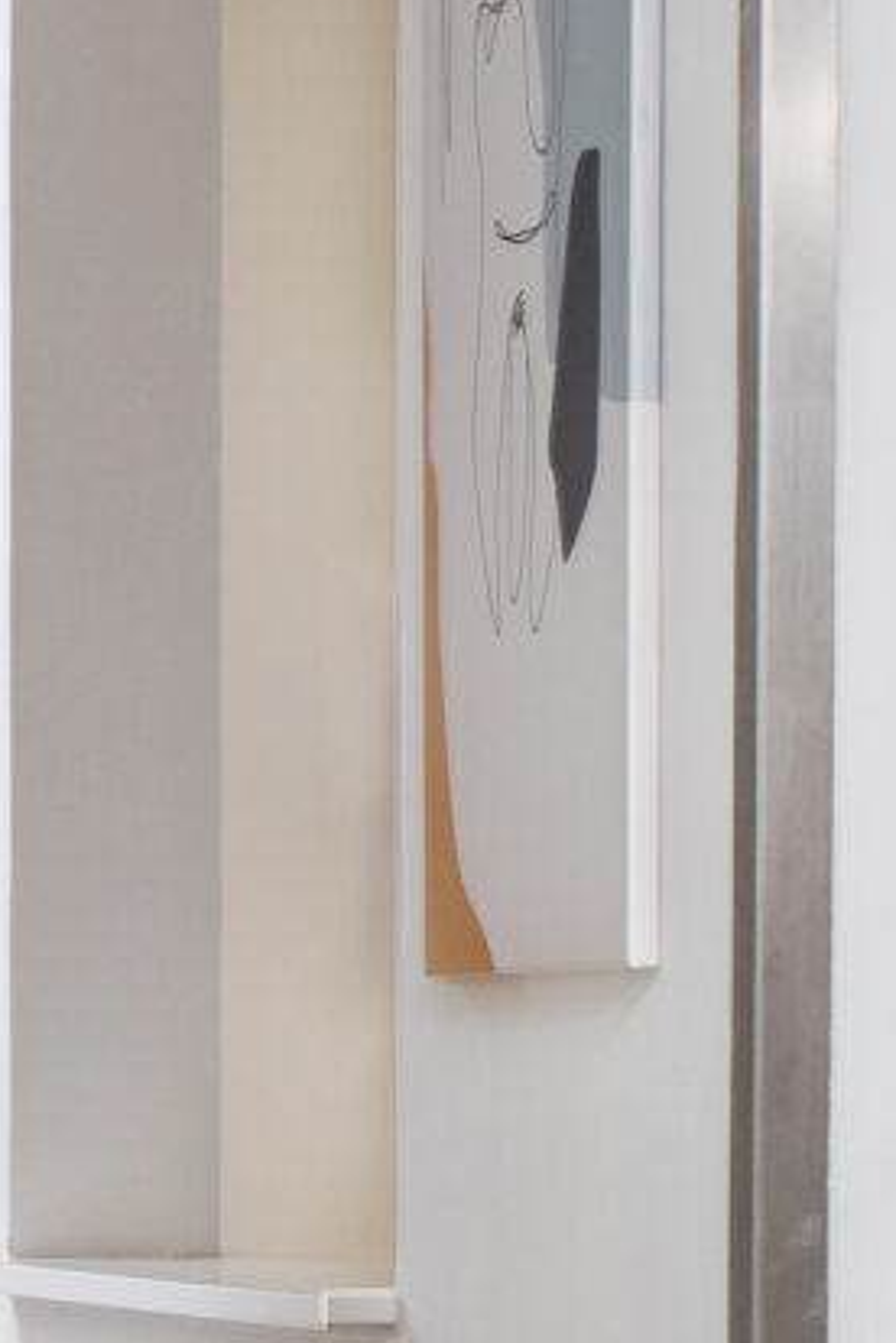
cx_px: -1800
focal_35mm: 260
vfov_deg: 7.8
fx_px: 9706
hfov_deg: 5.0
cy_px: 1917
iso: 400
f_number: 9
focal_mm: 42
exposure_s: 1/125
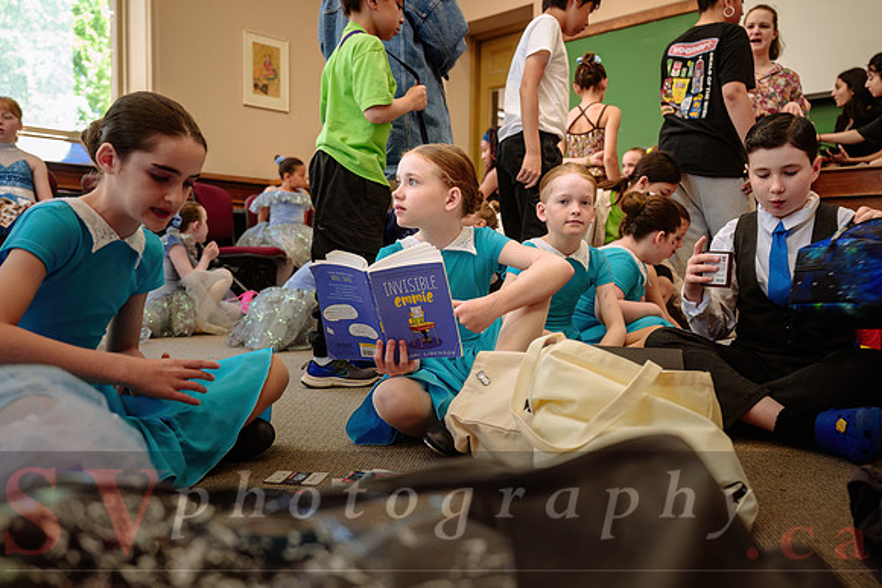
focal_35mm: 31
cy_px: 316
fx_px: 766
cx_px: 484
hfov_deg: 59.8
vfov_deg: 42.0
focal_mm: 28
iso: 320
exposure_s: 1/100
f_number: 3.2
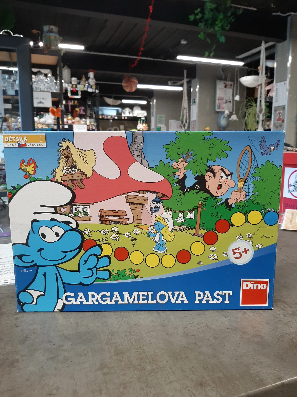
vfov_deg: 67.3
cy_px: 198
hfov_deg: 53.1
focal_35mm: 26
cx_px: 148
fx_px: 297
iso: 100
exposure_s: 1/50
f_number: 1.7
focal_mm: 3.93
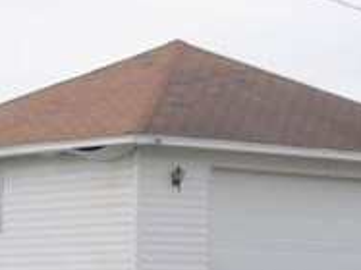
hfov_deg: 9.9
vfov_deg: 7.5
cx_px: -95
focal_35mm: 197
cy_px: 332
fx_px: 2053
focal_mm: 6.3
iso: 64
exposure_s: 1/125
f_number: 7.8
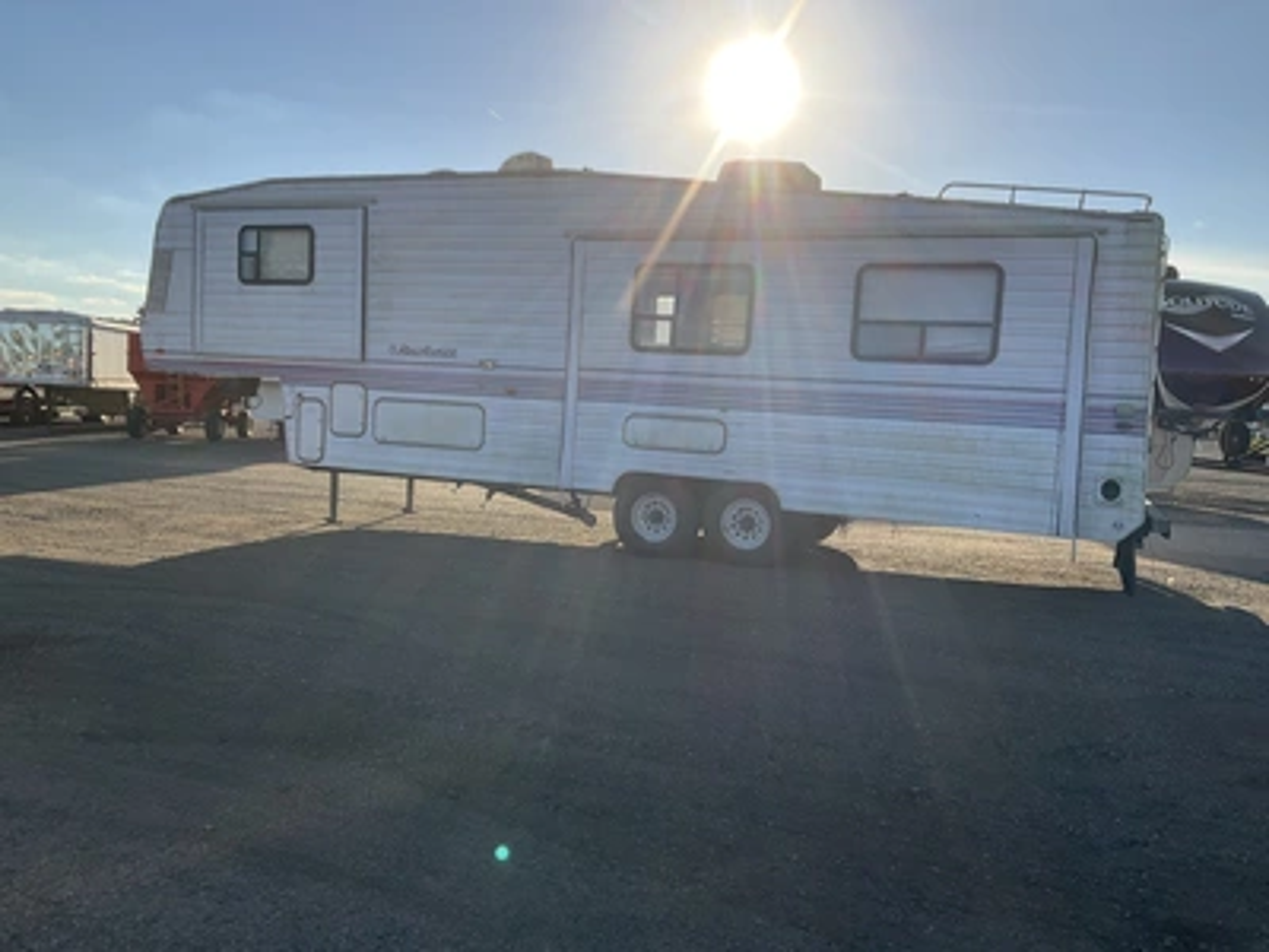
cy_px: 476
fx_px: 1063
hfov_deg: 61.7
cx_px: 634
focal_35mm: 29
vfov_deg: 48.2
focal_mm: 3
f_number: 1.8
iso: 25
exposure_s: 1/2141
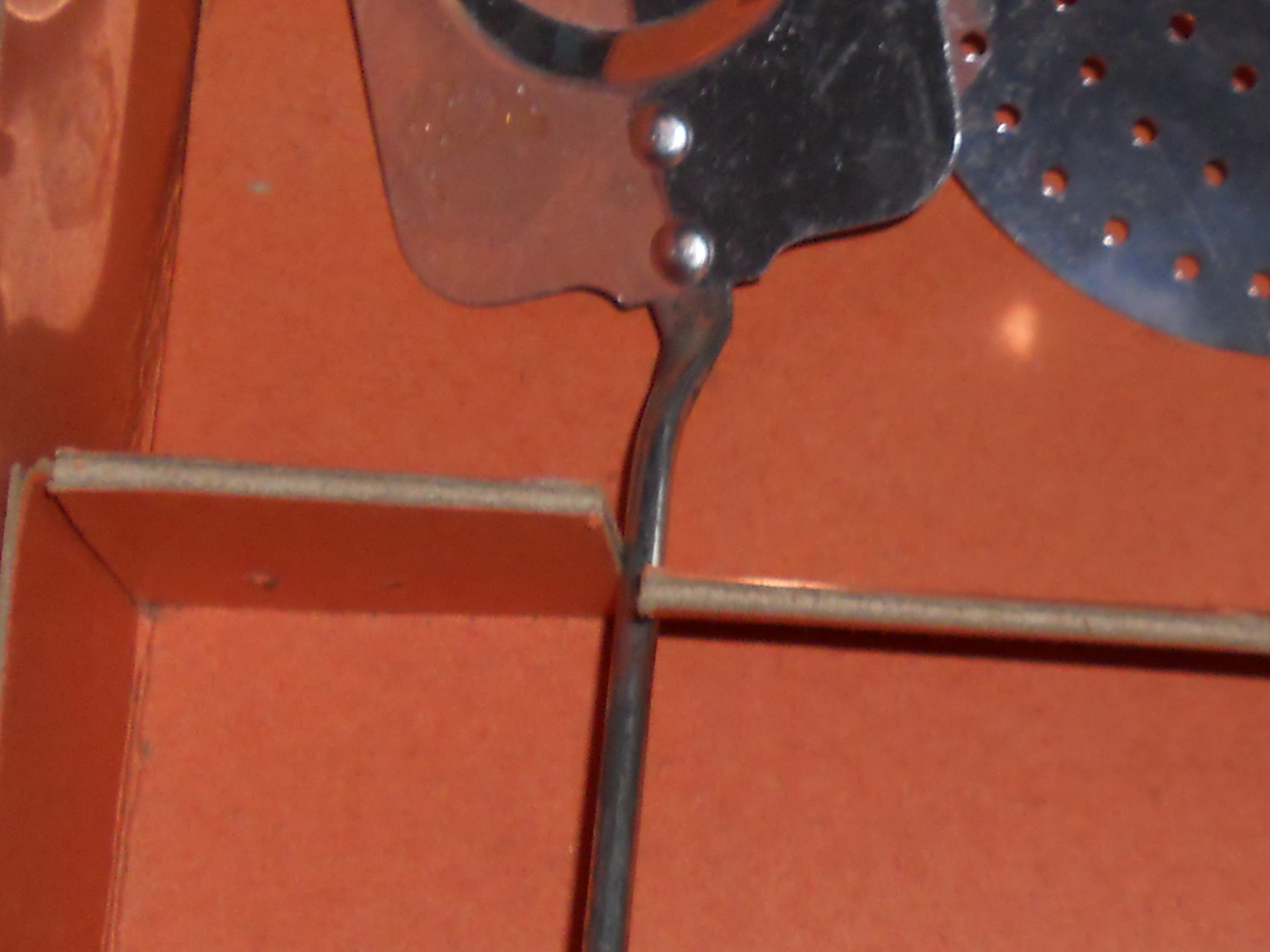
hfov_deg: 15.6
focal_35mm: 120
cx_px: 1632
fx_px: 4403
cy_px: 752
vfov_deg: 12.3
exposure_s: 1/30
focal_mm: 8.2
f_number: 10.8
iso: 200
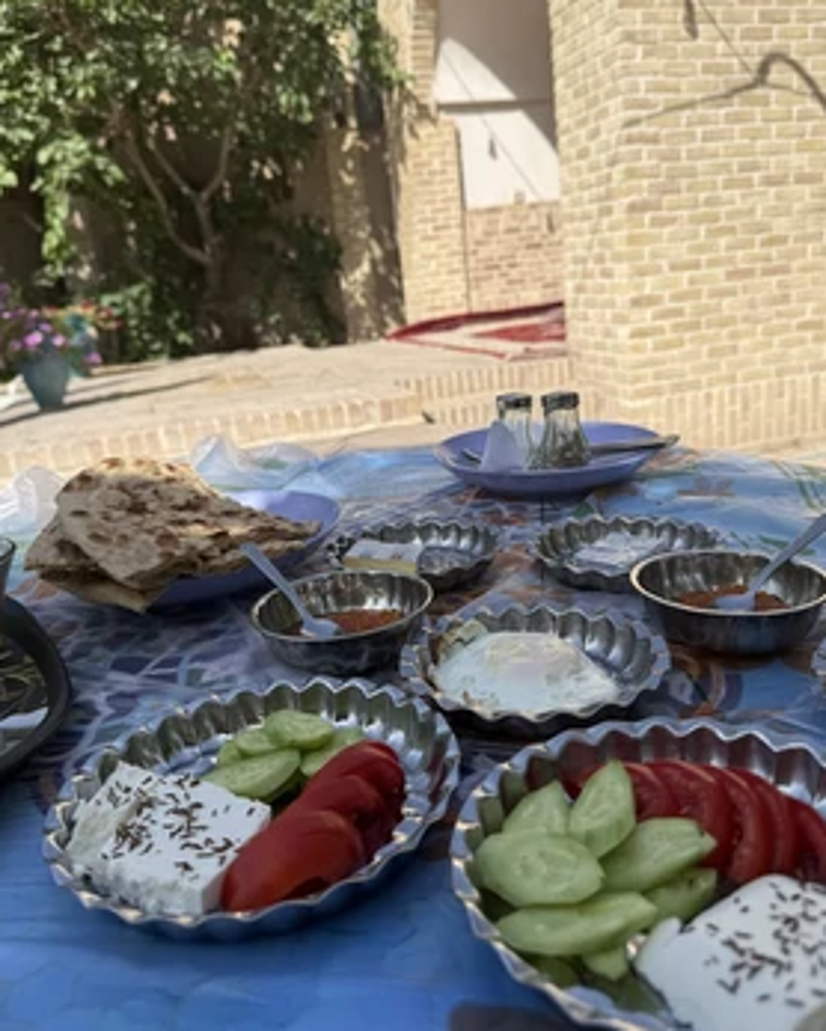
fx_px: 824
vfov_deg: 63.9
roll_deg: +5.8
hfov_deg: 53.2
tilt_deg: -12.8
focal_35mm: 27
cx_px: 410
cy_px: 472
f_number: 1.78
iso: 80
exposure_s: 1/4975
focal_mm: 6.76
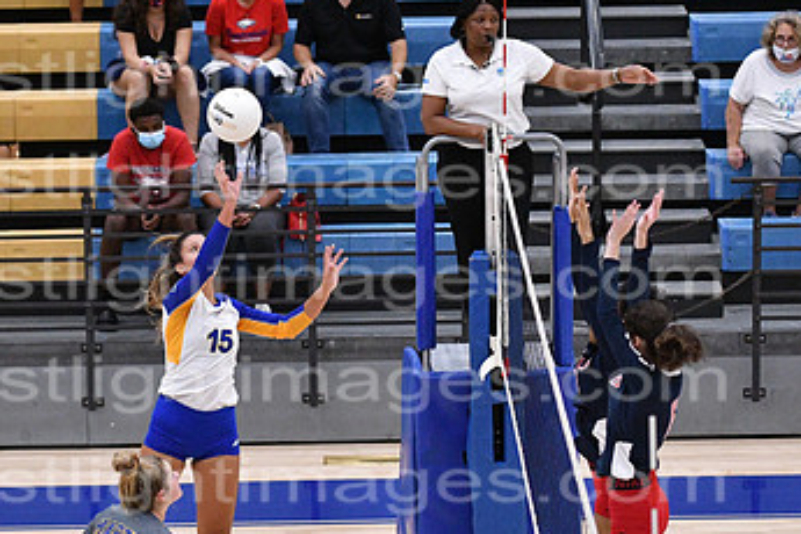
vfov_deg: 6.0
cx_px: 204
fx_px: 5050
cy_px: 435
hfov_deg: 9.1
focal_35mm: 227
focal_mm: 90
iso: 6400
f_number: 3.2
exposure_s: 1/1000
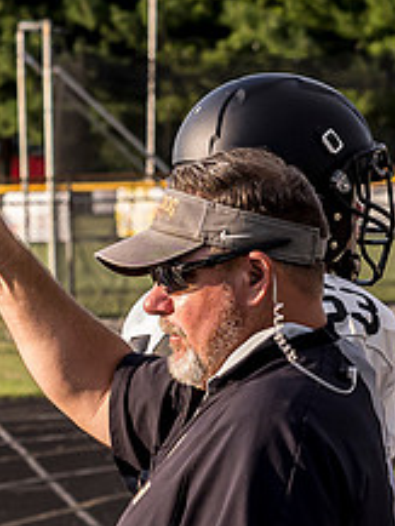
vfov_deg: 4.3
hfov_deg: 3.2
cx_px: 172
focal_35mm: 462
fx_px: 7022
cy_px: 392
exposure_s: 1/1000
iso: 400
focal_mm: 57
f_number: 4.5
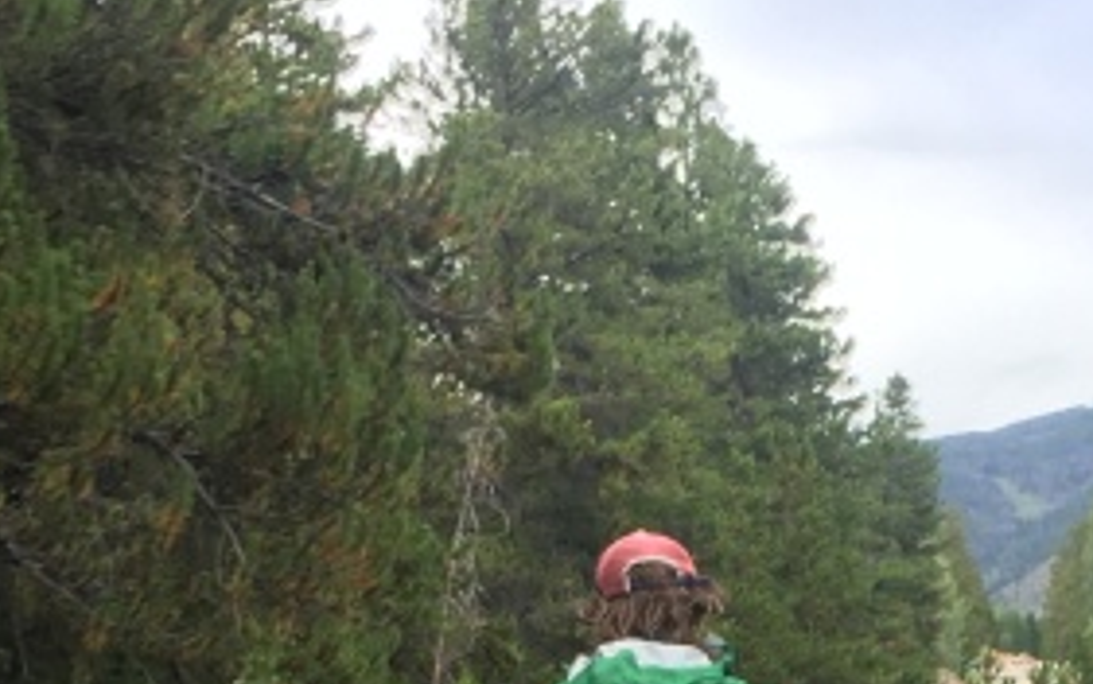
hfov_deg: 18.4
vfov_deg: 11.2
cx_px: 879
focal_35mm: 112
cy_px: 1084
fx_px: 3338
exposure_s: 1/150
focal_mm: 4.15
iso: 25
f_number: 2.2
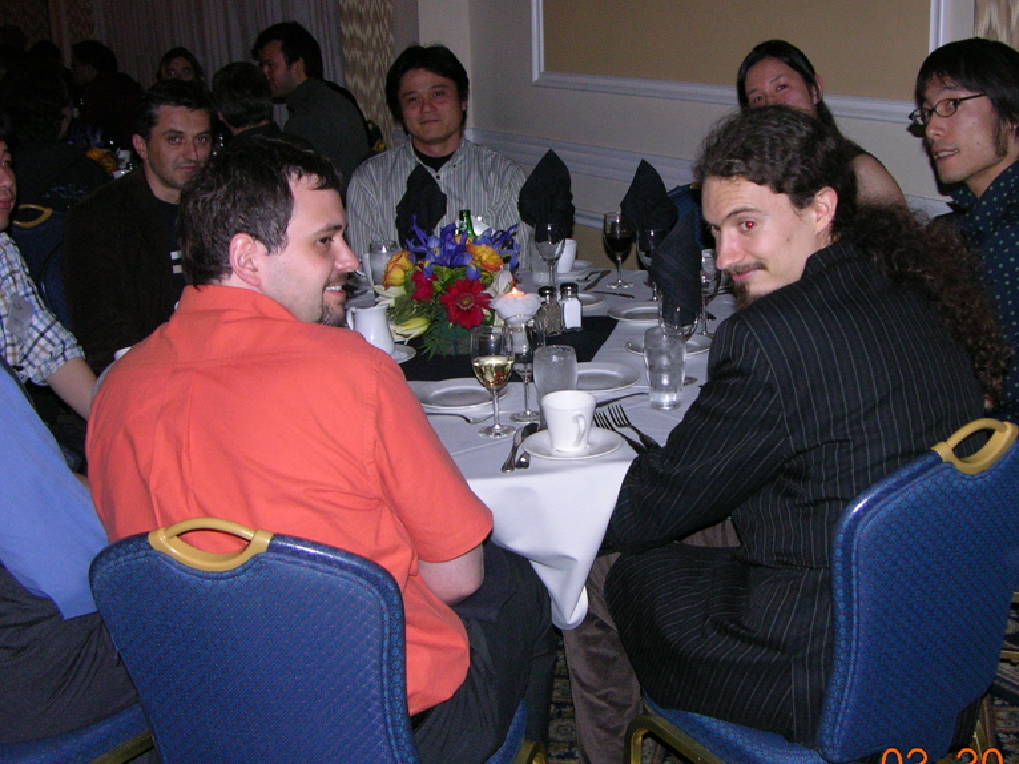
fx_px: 1383
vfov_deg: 30.9
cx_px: 543
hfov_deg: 40.4
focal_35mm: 47
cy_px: 359
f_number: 2.8
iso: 200
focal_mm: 8.9
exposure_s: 1/60.1
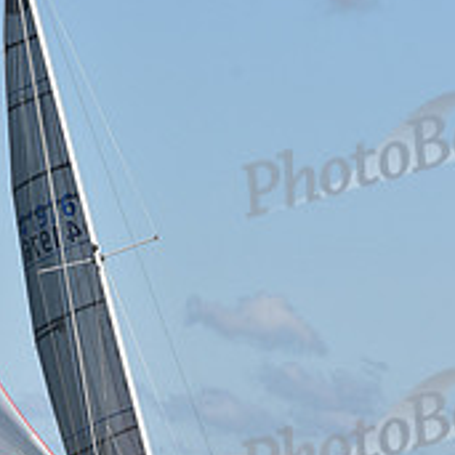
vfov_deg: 3.0
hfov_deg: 3.0
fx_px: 8551
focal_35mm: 575
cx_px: 105
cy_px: 325
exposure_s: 1/1250
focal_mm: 200
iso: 250
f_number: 9
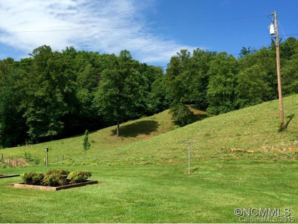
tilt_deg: +10.3
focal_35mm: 29
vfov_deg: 48.3
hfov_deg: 61.6
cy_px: 112
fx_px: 250
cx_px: 149
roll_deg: -1.6
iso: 32
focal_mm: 4.15
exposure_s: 1/1883
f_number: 2.2
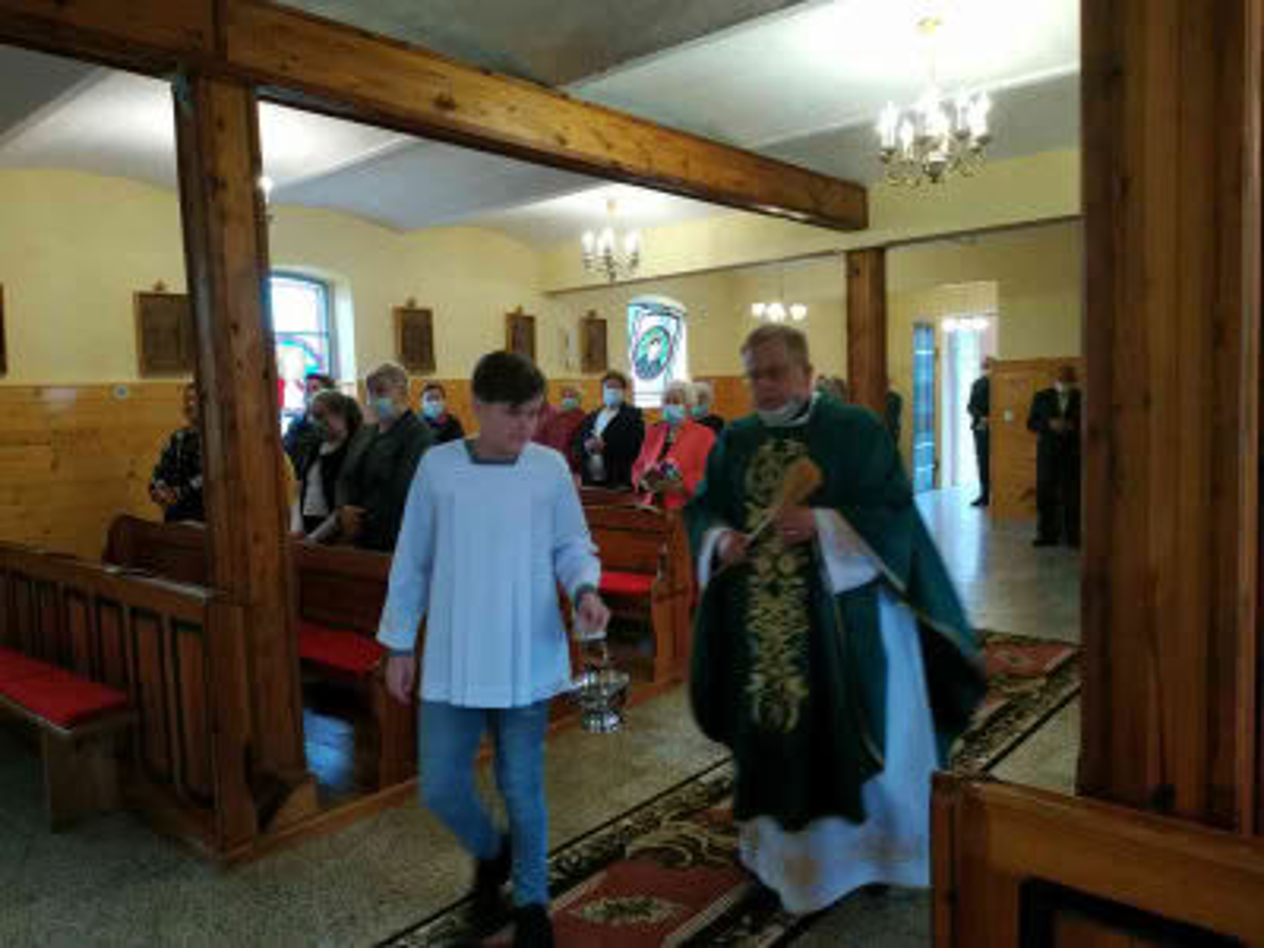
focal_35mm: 24
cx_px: 632
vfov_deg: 56.8
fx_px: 876
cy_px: 474
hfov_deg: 71.6
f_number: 1.9
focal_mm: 3.94
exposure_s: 1/25
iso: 400
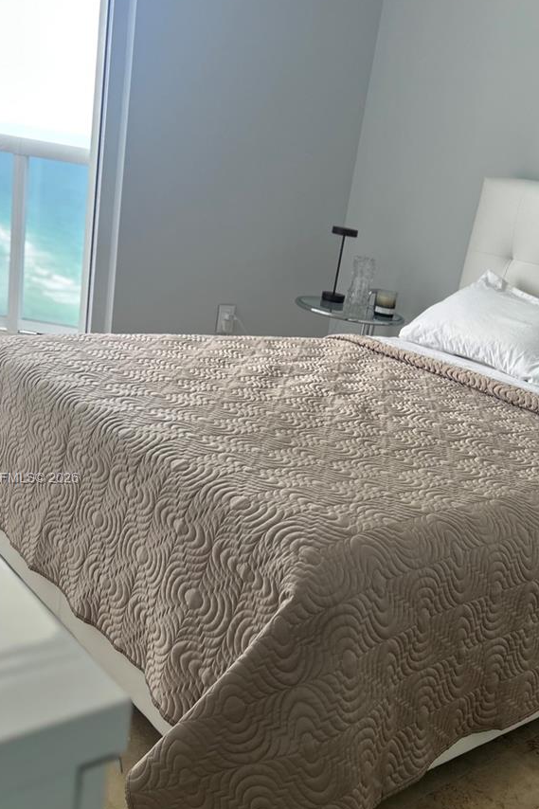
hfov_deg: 34.9
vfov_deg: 50.4
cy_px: 479
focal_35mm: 38
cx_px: 330
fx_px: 854
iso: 50
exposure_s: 1/121
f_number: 1.5
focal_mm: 5.7
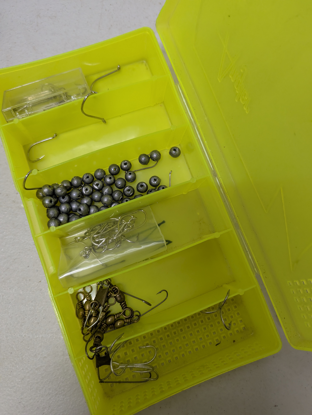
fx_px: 288
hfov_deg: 56.8
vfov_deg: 71.6
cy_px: 208
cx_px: 156
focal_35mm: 24
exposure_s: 1/100
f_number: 1.7
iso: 289
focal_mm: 4.53
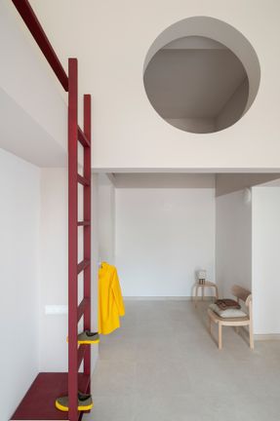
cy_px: 210
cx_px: 140
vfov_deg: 84.0
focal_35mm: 20
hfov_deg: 61.8
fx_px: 234
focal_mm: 20
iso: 100
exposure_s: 1.3
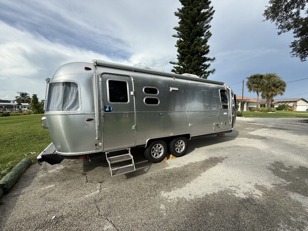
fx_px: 125
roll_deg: -0.9
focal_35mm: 14
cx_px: 154
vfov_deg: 85.7
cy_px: 116
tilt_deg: -2.9
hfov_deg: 102.1
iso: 64
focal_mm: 2.22
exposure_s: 1/1211
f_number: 2.2
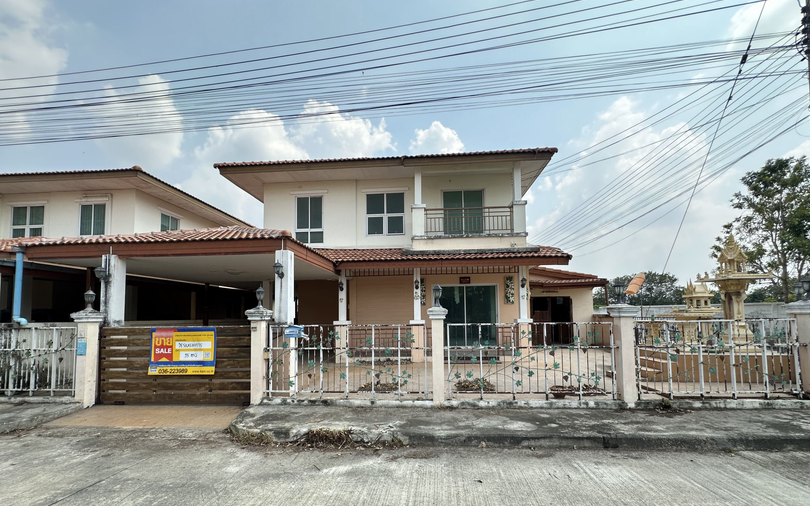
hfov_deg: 101.5
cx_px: 409
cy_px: 300
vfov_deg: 74.1
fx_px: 331
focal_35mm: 15
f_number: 2.2
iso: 40
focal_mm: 2.22
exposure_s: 1/842
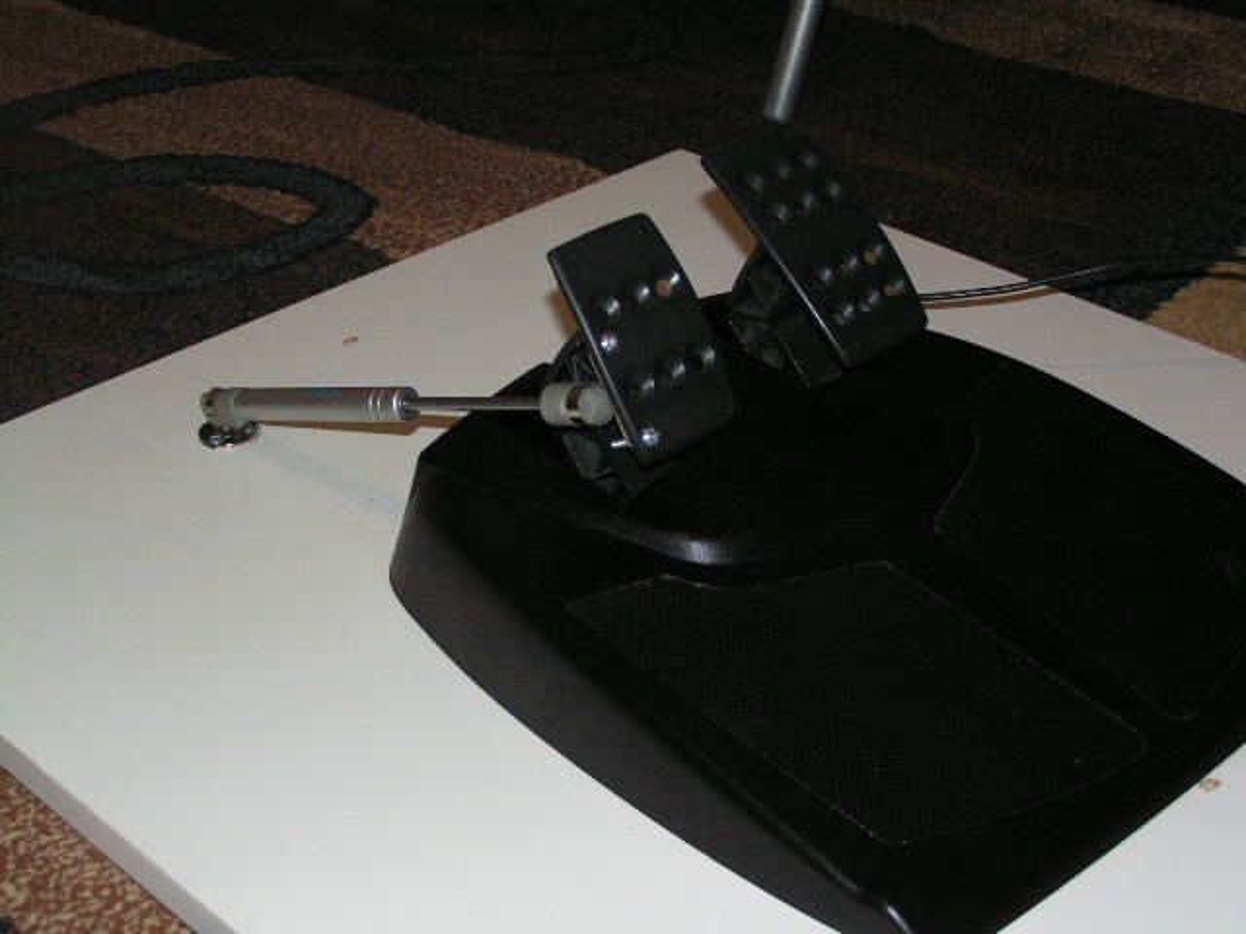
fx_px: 2124
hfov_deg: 32.7
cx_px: 623
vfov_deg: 24.8
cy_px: 467
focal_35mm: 59
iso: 200
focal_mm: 9.9
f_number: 3.2
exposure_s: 1/60
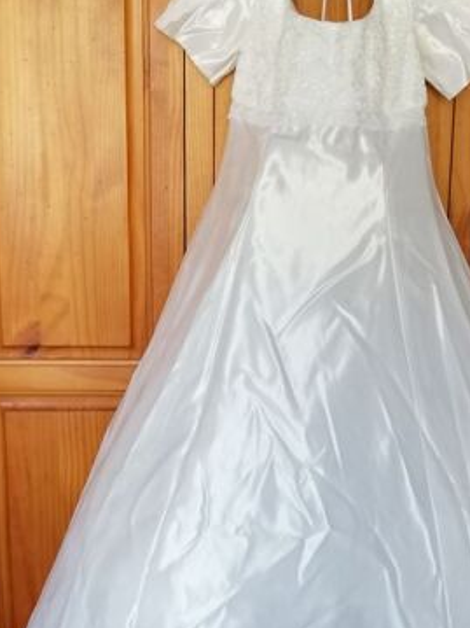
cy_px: 469
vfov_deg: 29.0
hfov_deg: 22.2
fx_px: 1196
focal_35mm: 66
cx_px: 308
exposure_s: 1/33.3
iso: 250
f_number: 1.8
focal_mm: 3.95
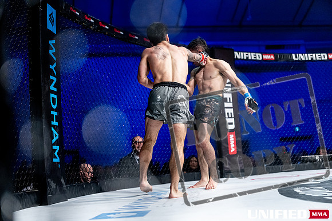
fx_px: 461
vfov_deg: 27.0
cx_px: 166
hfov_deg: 39.6
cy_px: 110
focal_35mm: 50
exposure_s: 1/1250
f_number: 2
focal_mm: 50
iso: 3200
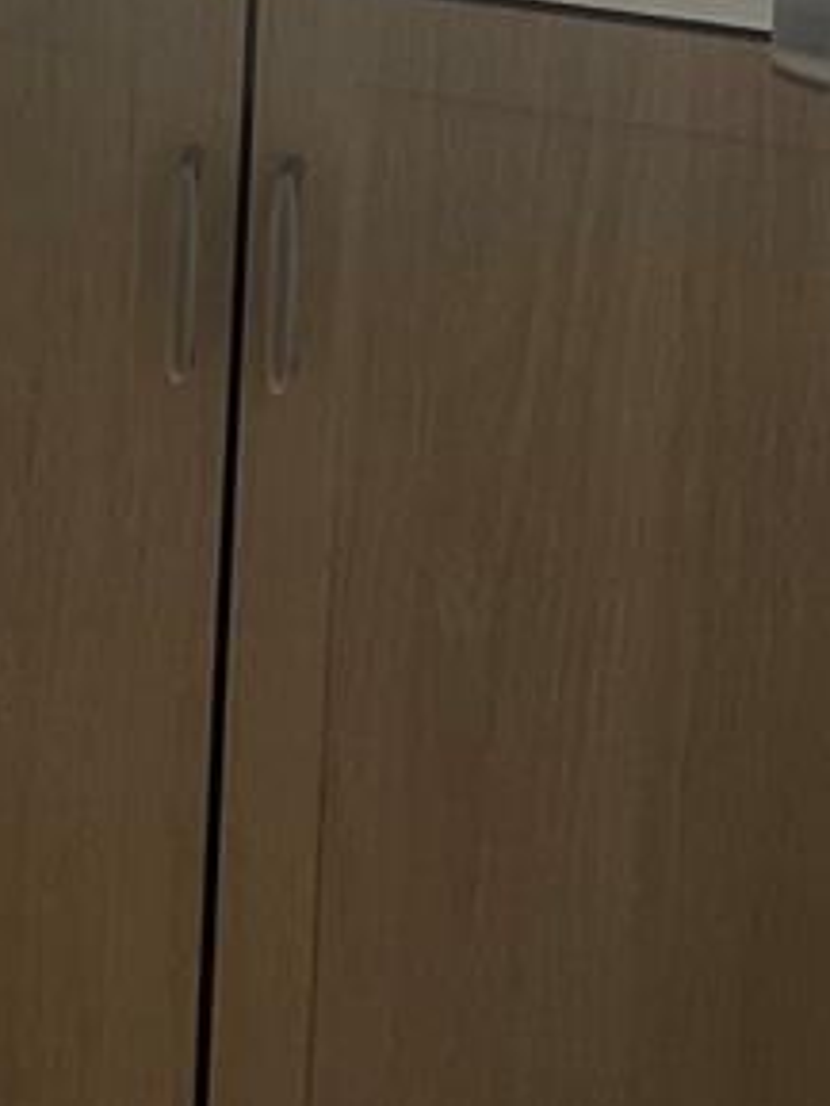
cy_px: -677
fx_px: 3450
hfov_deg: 12.2
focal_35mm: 108
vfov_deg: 16.2
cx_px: -838
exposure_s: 1/120
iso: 125
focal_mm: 5.7
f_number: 1.5
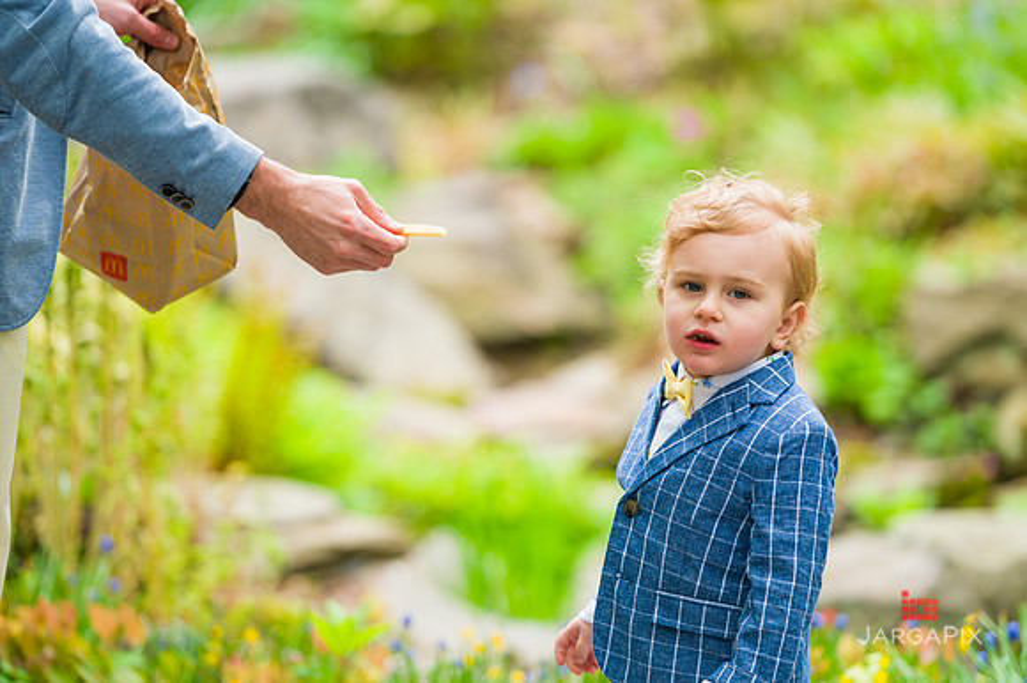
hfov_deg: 11.8
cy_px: 342
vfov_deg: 7.8
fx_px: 4989
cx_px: 514
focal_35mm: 175
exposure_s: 1/320
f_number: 3.2
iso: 200
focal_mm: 175
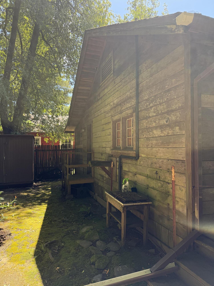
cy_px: 143
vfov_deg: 71.6
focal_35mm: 24
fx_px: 198
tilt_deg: +1.2
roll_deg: -0.4
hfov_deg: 56.8
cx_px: 107
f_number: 1.78
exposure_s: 1/421
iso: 100
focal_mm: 6.76
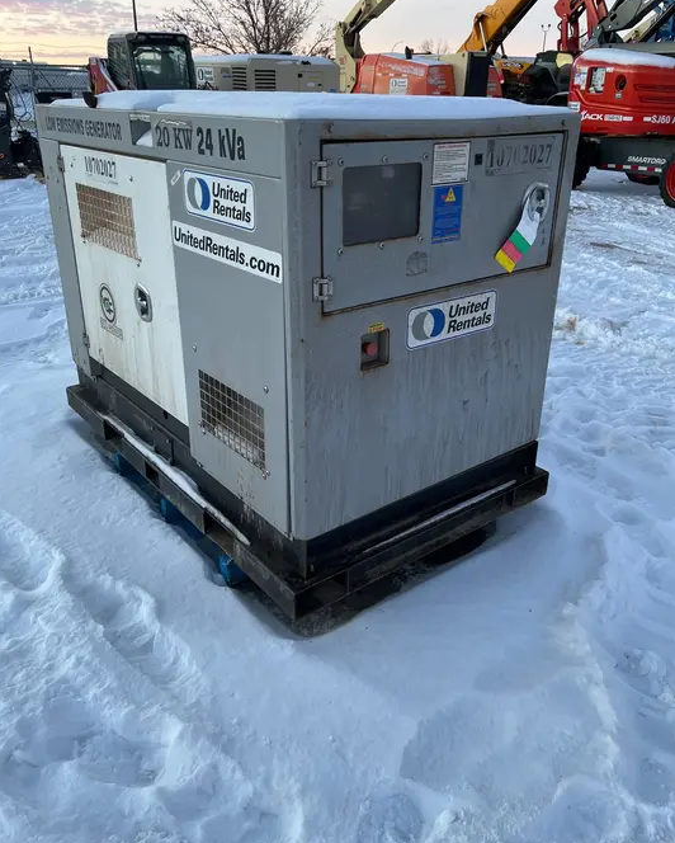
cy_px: 397
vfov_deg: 62.1
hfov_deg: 51.6
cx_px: 327
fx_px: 699
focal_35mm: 28
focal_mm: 5.1
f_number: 1.6
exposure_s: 1/121
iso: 64
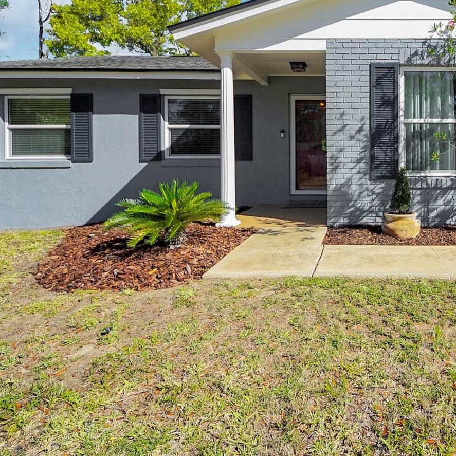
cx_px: 384
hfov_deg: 60.1
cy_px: 182
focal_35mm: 23
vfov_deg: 66.6
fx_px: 343
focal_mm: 10
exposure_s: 1/5000
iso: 1000
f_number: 5
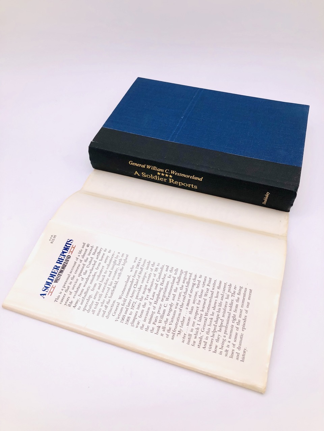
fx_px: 349
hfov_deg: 49.7
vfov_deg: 63.4
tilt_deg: -51.6
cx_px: 162
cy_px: 216
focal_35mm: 28
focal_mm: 3.99
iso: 20
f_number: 1.8
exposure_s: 1/489
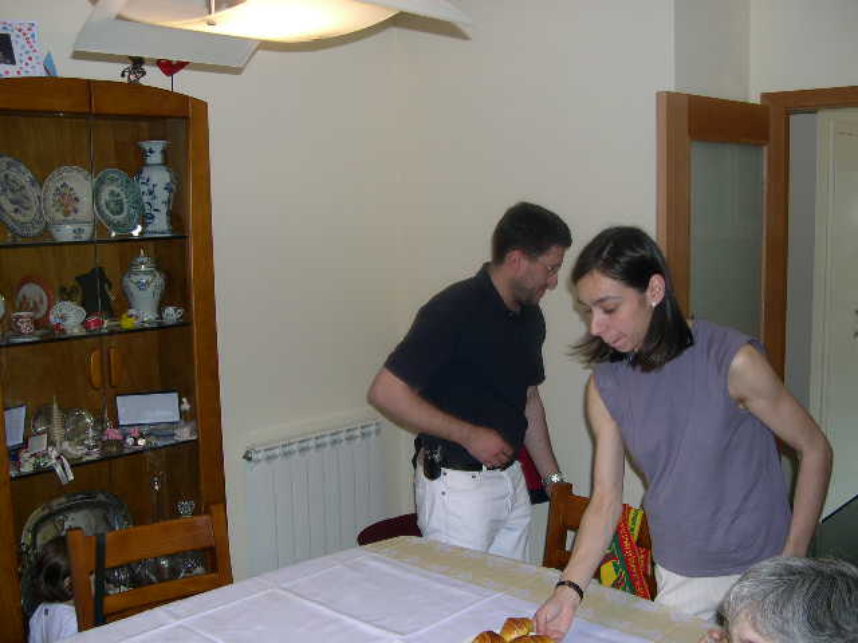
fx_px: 942
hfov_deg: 49.0
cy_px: 322
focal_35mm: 38
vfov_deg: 37.7
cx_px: 429
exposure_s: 1/60
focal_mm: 8
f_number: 2.8
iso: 100
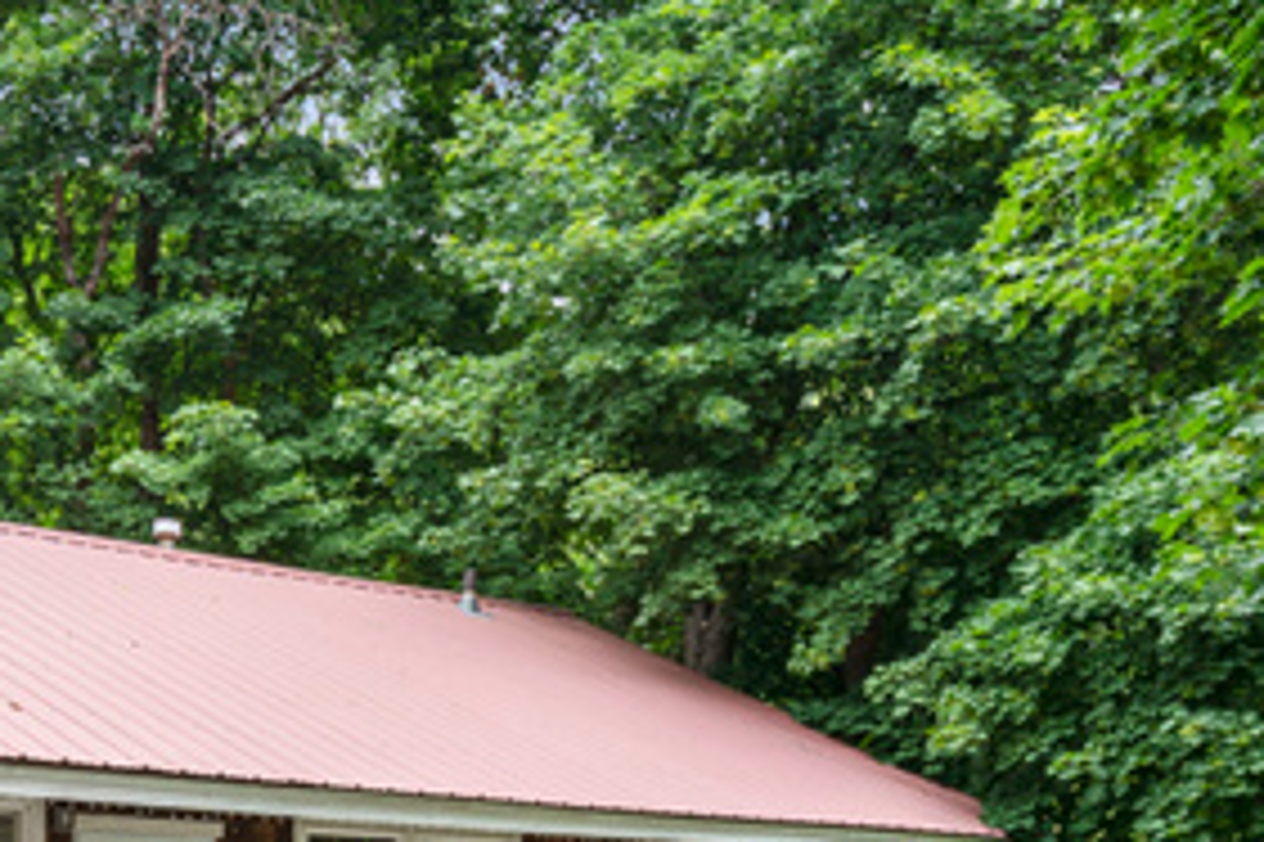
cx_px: 157
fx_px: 1790
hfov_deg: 36.8
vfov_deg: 24.3
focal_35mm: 51
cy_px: 970
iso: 64
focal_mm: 14
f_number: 8
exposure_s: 1/25
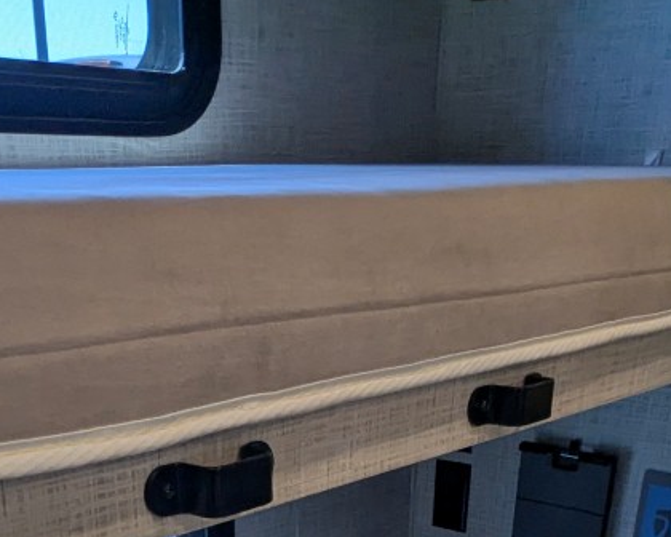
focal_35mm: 52
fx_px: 1033
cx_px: 271
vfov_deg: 23.5
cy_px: 801
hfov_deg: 35.9
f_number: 2.2
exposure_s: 1/182
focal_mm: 2.35
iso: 123
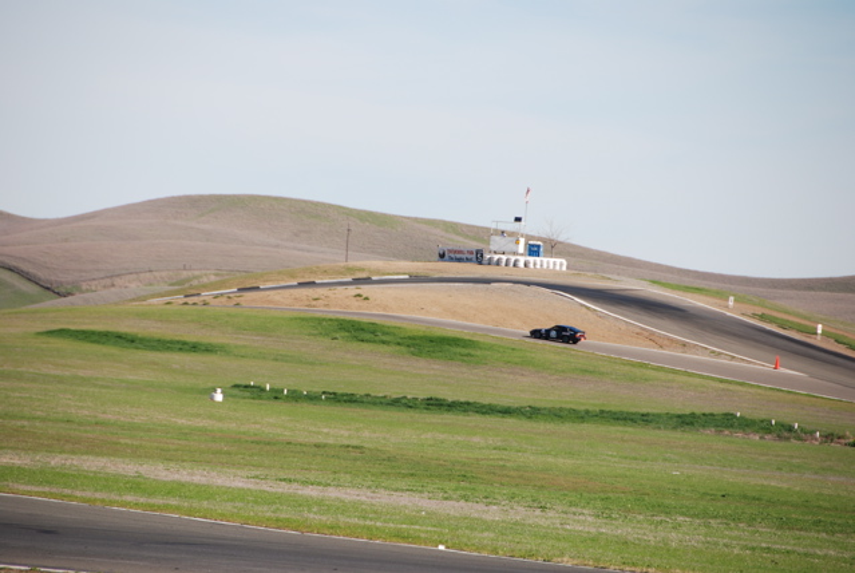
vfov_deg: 4.6
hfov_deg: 6.9
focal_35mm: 300
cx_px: 428
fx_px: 7135
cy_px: 286
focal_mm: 200
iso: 200
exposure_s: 1/800
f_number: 5.6
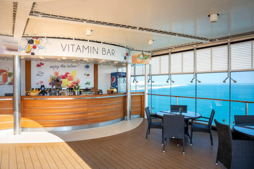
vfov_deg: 51.3
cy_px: 84
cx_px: 127
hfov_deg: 71.5
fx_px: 176
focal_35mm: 25
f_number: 11
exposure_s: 1/60
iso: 100
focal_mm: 25
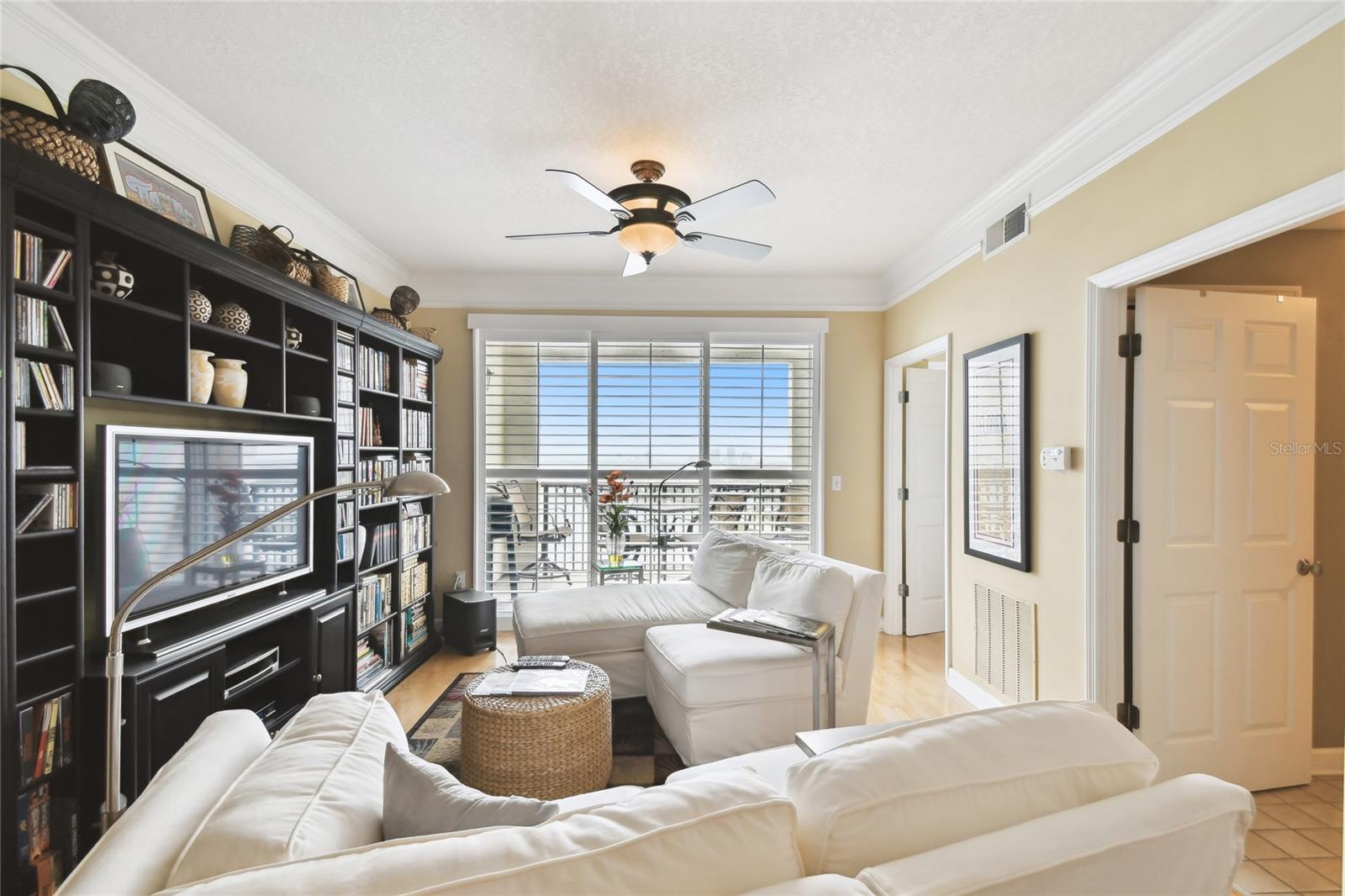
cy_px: 448
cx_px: 672
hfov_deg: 100.4
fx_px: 560
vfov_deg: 77.3
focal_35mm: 15
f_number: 7.1
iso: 100
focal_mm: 10
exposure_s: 1/40
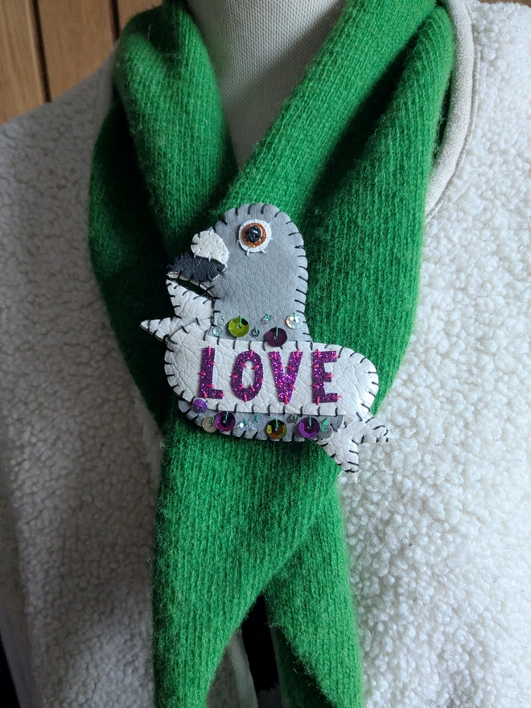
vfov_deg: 65.3
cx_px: 266
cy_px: 354
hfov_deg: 51.4
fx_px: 552
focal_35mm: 27
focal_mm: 4.38
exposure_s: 1/33.3
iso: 369
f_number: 1.73
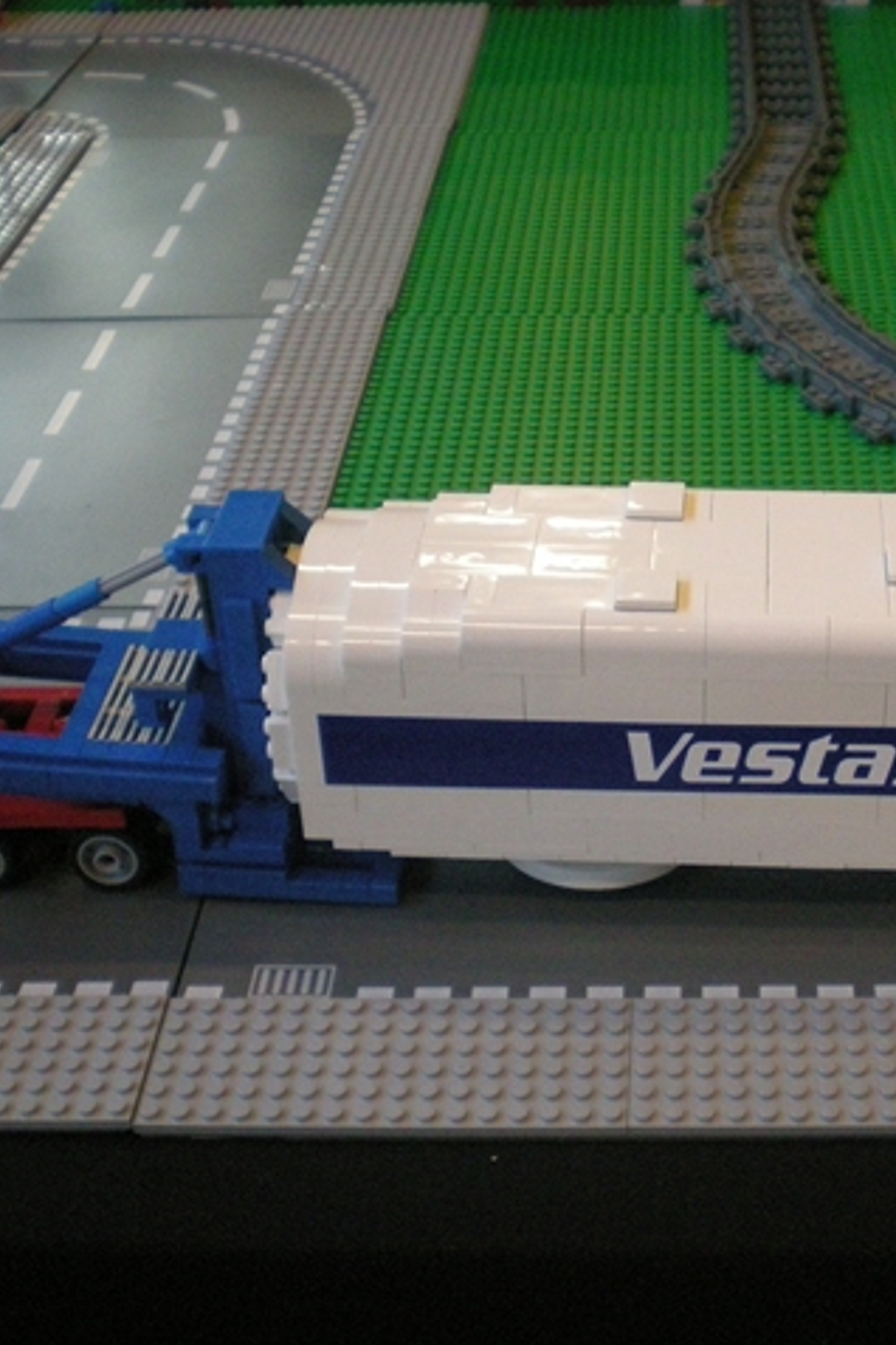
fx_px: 1979
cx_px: 710
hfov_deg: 25.1
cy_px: 671
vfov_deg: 37.5
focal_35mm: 53
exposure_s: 1/49.2
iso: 400
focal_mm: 6.3
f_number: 3.1
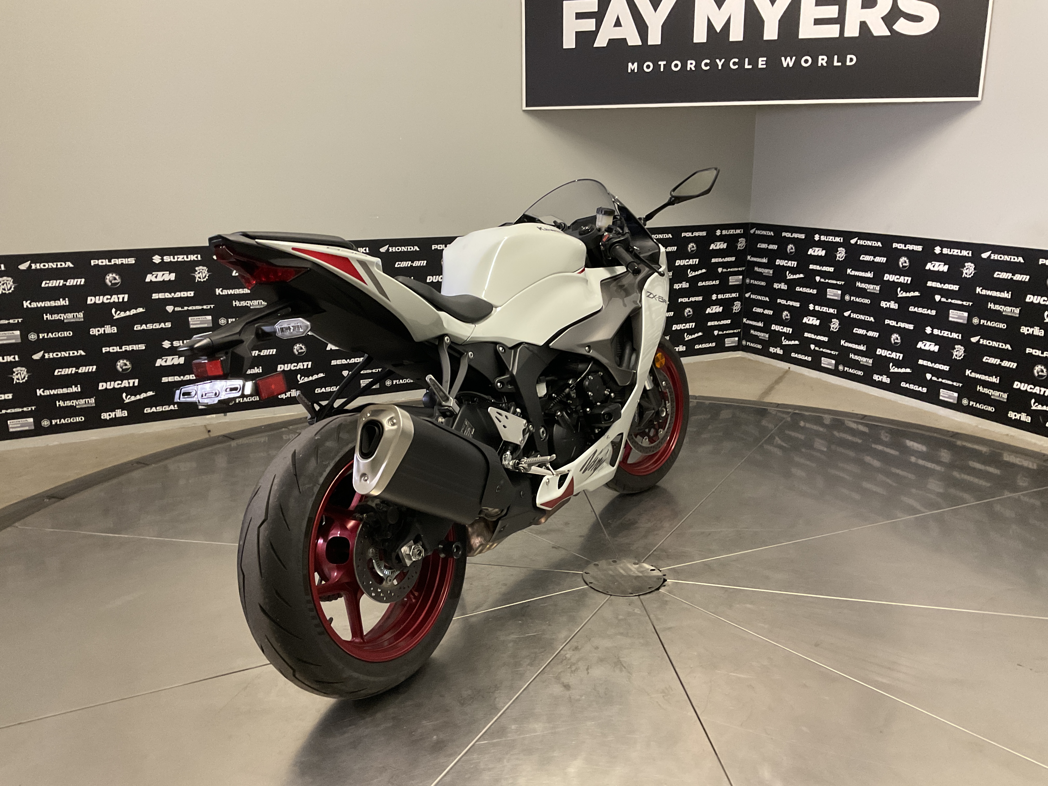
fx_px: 878
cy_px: 393
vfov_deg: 48.2
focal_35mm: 29
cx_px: 524
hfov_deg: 61.7
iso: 250
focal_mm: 3
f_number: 1.8
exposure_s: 1/60
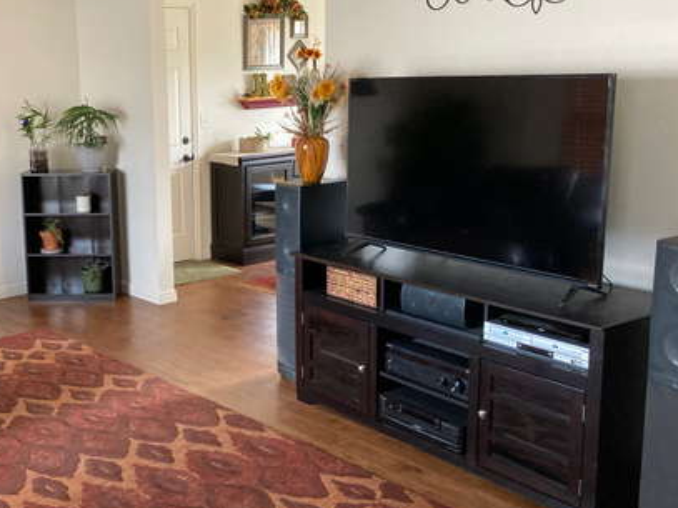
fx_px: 862
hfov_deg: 41.6
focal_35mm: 44
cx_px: 162
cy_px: 240
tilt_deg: -10.3
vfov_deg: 32.9
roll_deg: +0.6
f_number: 1.8
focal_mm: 3.99
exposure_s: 1/60
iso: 200
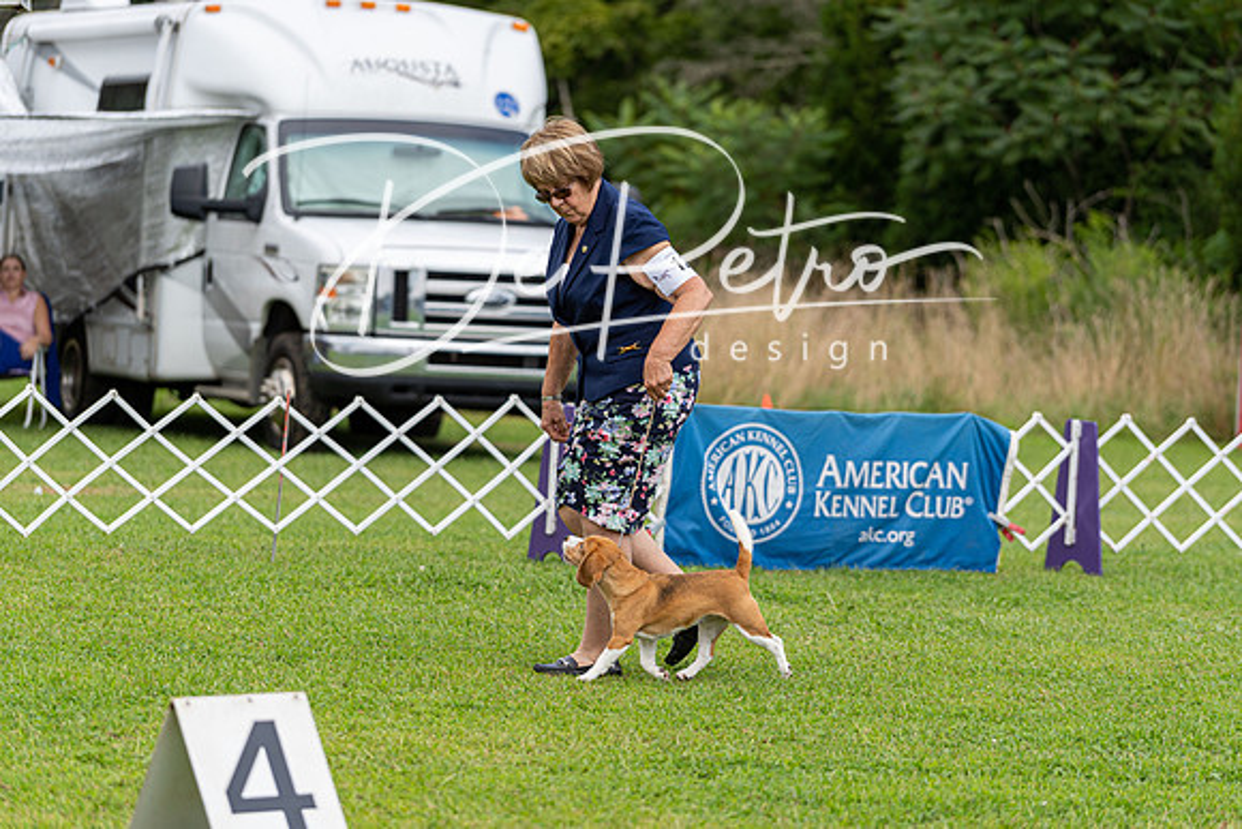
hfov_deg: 11.8
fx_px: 6004
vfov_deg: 7.9
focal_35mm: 174
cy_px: 414
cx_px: 621
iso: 250
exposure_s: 1/1000
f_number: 4
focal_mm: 174
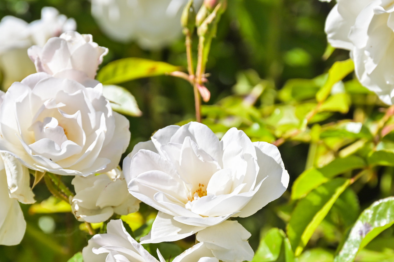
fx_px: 2789
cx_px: 178
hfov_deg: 8.1
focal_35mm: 255
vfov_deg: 5.4
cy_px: 198
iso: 400
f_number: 6.3
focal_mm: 165
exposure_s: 1/1600
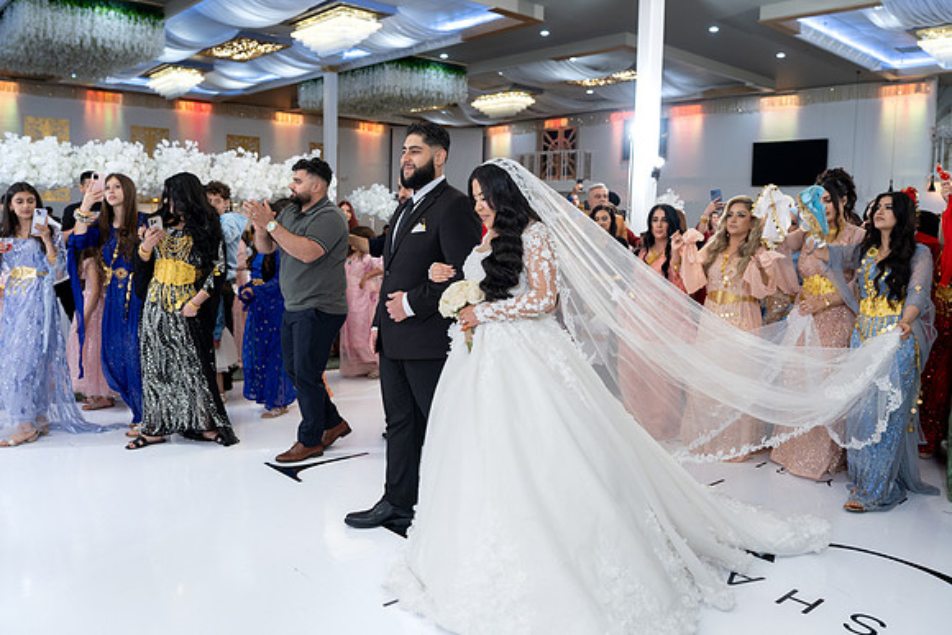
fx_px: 741
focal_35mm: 28
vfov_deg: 46.4
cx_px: 476
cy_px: 318
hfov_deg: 65.5
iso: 800
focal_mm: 28
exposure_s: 1/160
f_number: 2.8
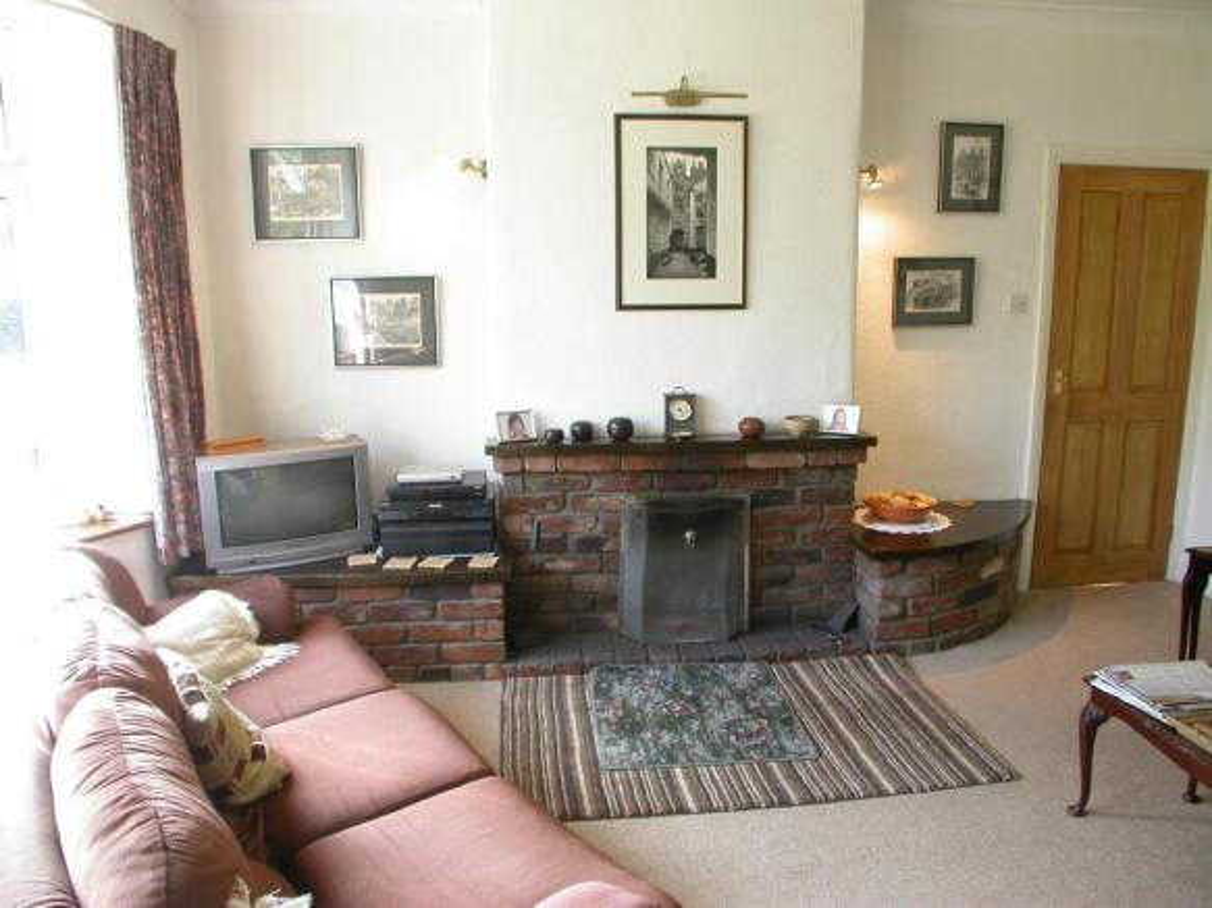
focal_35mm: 38
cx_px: 606
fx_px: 1330
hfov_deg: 49.0
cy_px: 454
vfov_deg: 37.7
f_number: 2.6
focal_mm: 7.85
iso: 100
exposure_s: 1/21.2
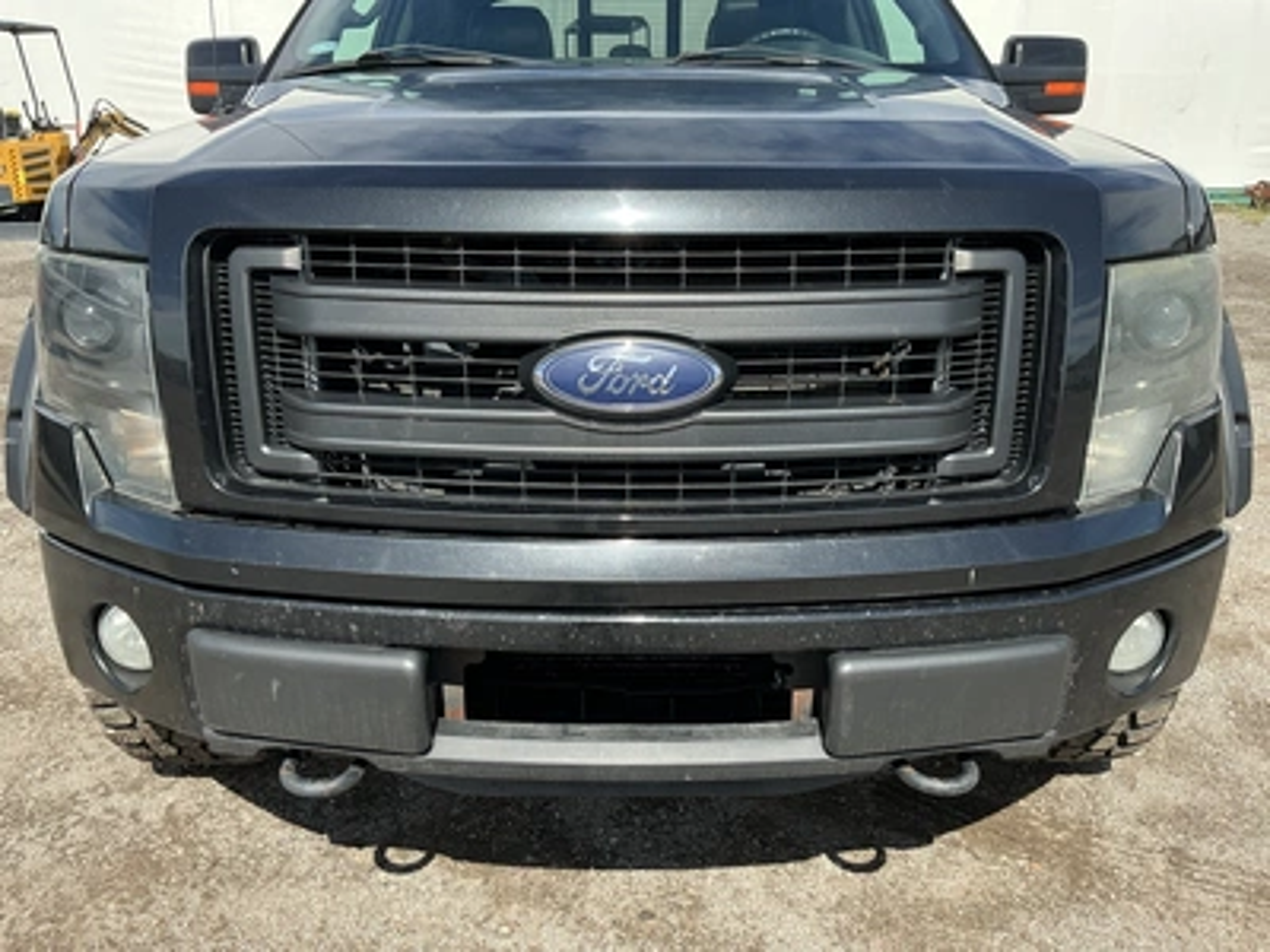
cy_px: 476
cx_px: 635
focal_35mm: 28
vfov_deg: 49.7
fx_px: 1027
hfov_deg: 63.4
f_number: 1.8
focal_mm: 3
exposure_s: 1/691
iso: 25
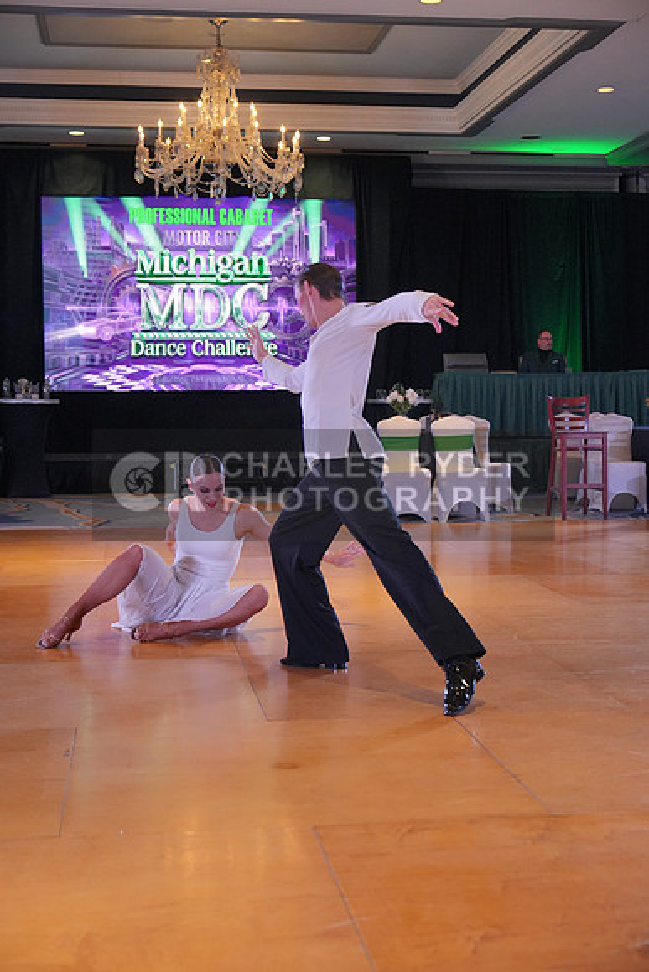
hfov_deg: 25.5
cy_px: 486
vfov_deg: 37.5
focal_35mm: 53
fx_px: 1432
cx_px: 324
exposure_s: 1/400
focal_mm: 53
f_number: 4
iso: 3200
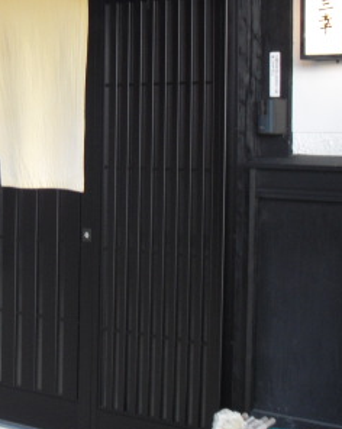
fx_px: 1179
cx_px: -25
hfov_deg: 16.1
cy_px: 138
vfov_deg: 20.5
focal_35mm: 93
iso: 200
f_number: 3.4
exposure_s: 1/80
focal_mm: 7.7
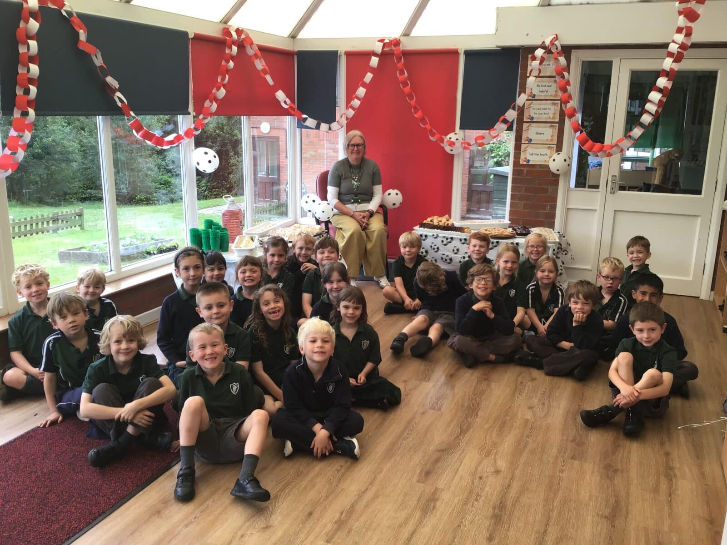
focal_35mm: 31
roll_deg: -1.3
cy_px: 272
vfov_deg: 45.4
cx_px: 364
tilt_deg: -14.3
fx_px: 651
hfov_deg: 58.4
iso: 32
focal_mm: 3.3
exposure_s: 1/100
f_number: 2.4
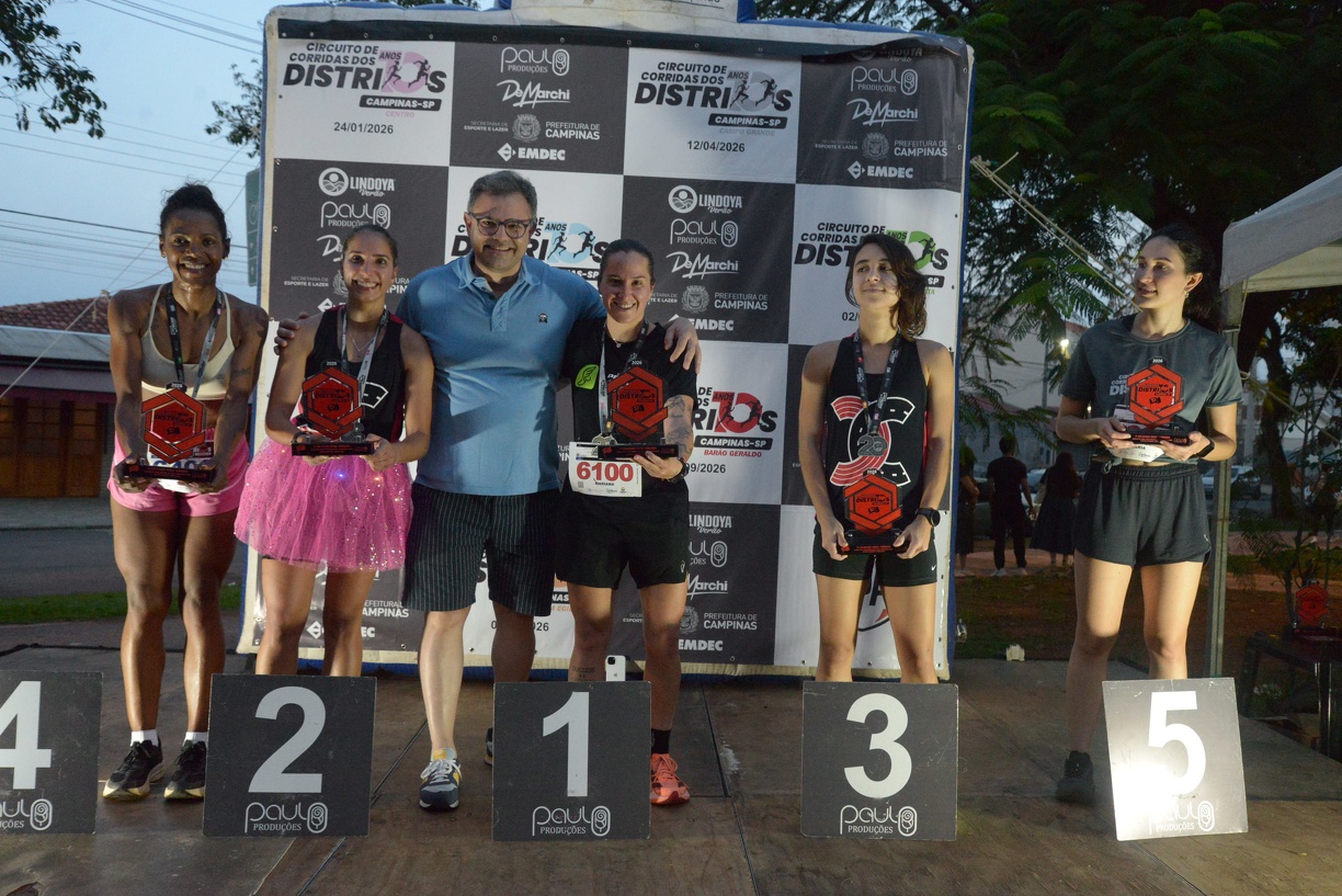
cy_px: 448
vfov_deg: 41.1
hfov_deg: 58.7
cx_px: 671
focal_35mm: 32
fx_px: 1193
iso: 6400
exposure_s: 1/320
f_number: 6.3
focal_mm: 32
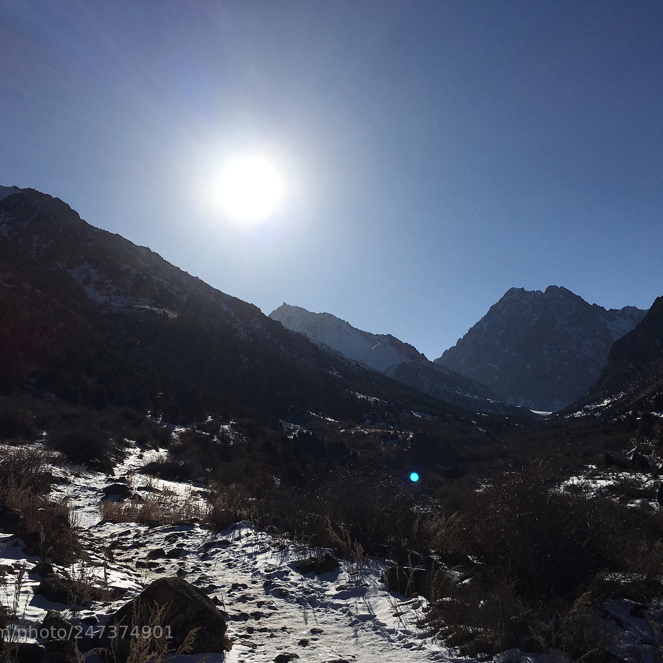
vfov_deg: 47.2
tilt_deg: +11.4
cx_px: 330
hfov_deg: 47.2
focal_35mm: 35
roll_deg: +5.2
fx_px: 758
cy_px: 337
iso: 25
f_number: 2.2
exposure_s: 1/12821
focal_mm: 4.15
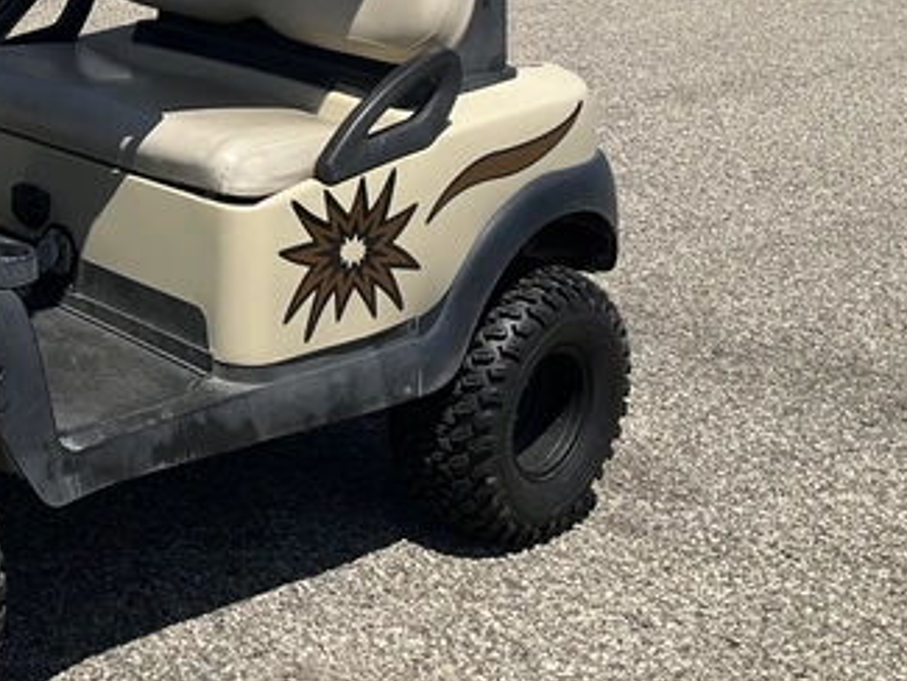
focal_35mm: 67
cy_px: 60
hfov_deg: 27.5
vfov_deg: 21.4
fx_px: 1756
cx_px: 25
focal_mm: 3
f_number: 1.8
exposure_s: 1/3125
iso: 25
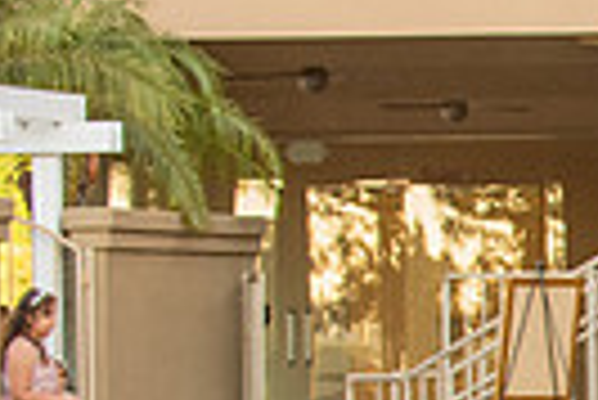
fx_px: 5787
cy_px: 591
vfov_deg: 3.9
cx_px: 1214
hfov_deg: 5.8
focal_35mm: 348
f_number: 4
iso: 800
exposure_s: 1/320
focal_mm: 80
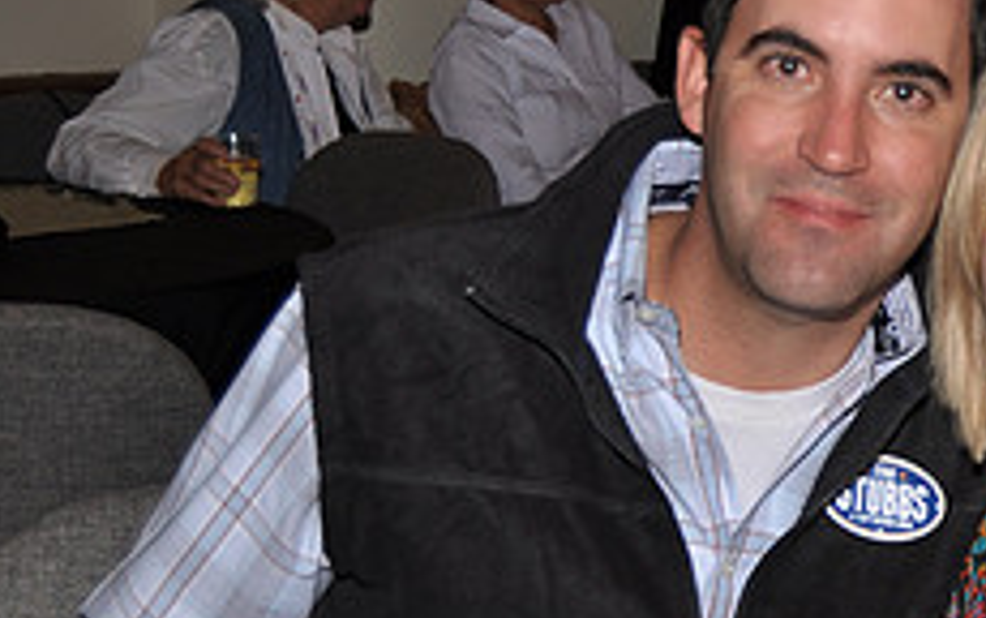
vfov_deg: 10.6
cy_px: 436
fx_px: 3307
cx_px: 1025
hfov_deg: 16.5
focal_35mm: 123
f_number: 4.5
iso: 200
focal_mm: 32
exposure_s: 1/60
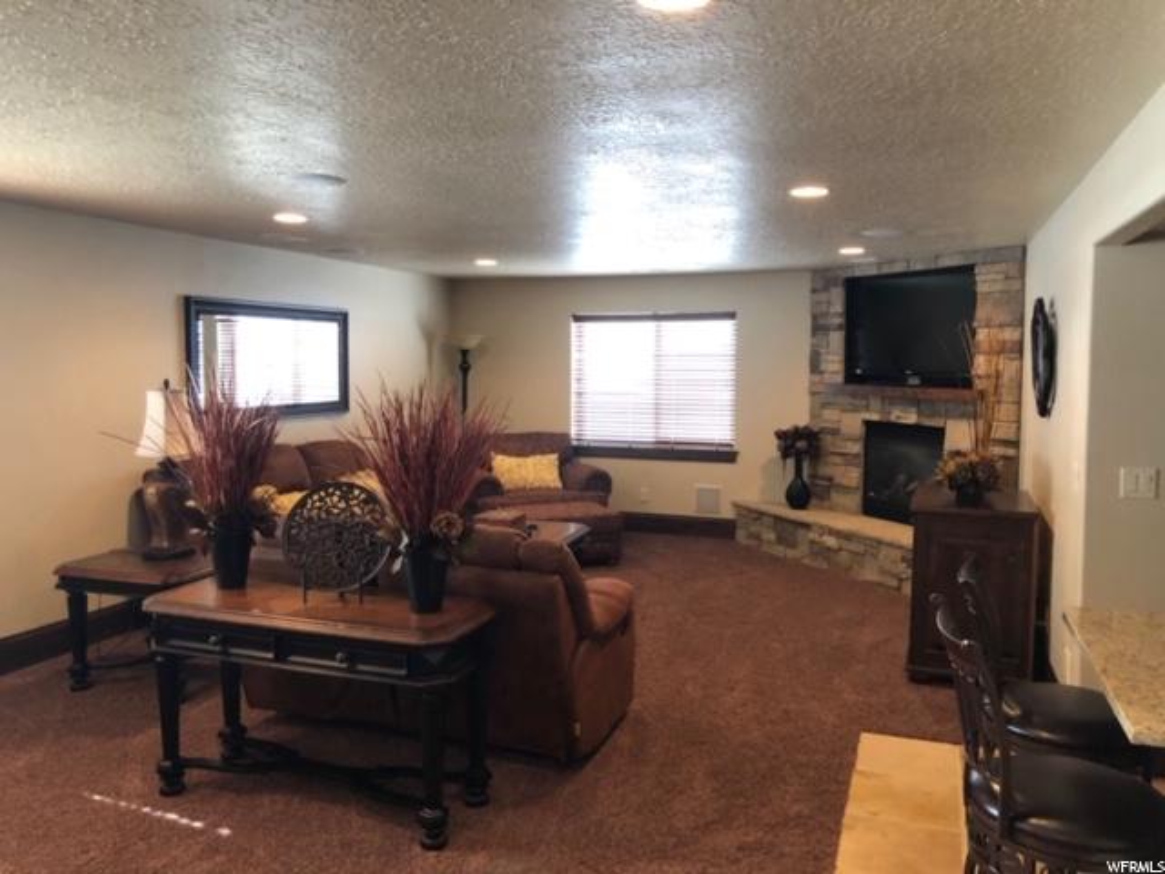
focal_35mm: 28
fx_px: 942
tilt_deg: -4.7
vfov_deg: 49.7
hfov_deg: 63.4
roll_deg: +0.1
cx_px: 582
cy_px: 437
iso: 64
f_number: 1.8
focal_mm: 4
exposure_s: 1/15
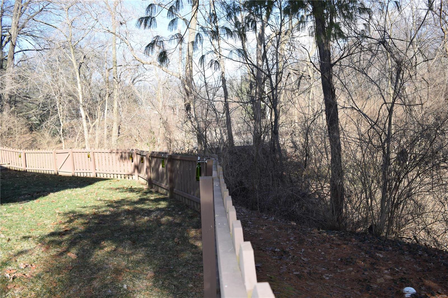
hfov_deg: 67.4
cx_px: 224
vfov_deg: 47.9
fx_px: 336
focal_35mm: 27
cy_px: 149
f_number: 5.6
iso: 100
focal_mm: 18
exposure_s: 1/160
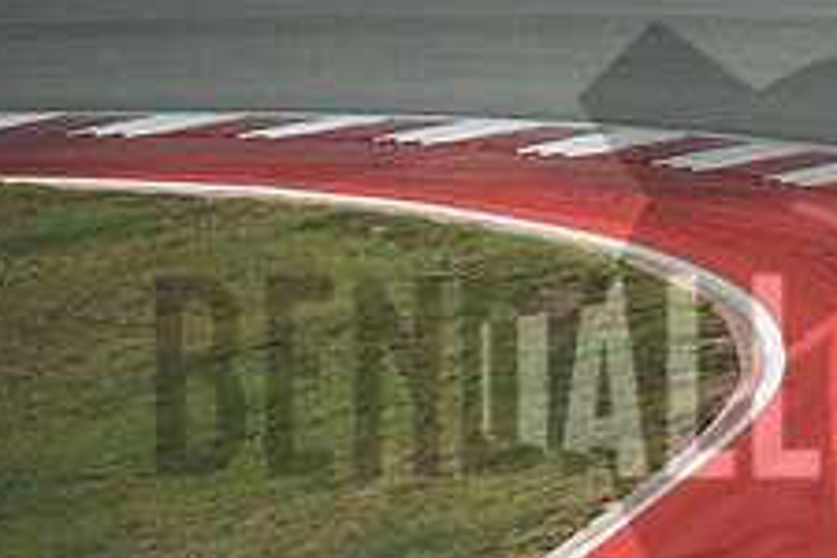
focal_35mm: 915
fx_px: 21272
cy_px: 248
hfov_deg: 2.3
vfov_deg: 1.5
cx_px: 1013
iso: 1000
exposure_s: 1/1250
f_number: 2
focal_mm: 200
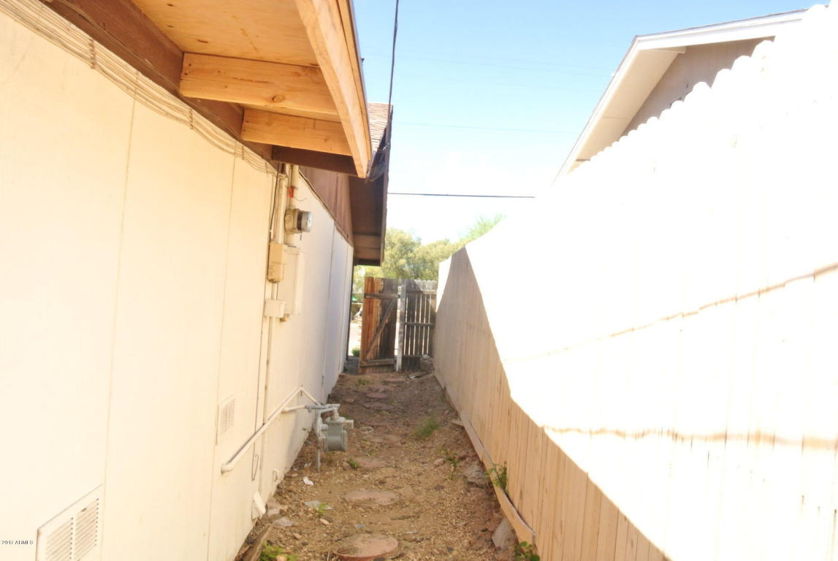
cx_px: 419
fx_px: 629
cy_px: 280
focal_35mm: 27
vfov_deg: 48.1
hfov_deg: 67.3
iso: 400
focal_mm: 10
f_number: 16
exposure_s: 1/60
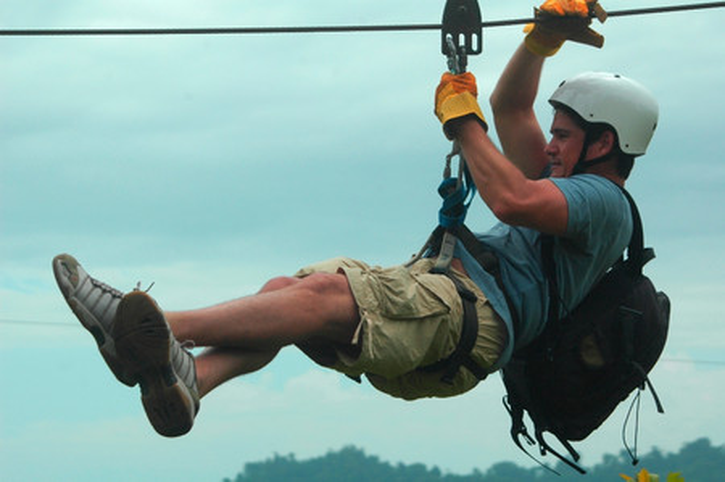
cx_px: 362
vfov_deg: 10.6
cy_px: 241
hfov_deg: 15.9
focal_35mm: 129
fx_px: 2595
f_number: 8
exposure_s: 1/1000
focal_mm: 86
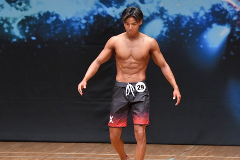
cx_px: 116
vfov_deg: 3.8
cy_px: 94
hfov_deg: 5.7
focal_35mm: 359
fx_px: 2392
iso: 8000
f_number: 5.6
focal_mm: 180
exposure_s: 1/400
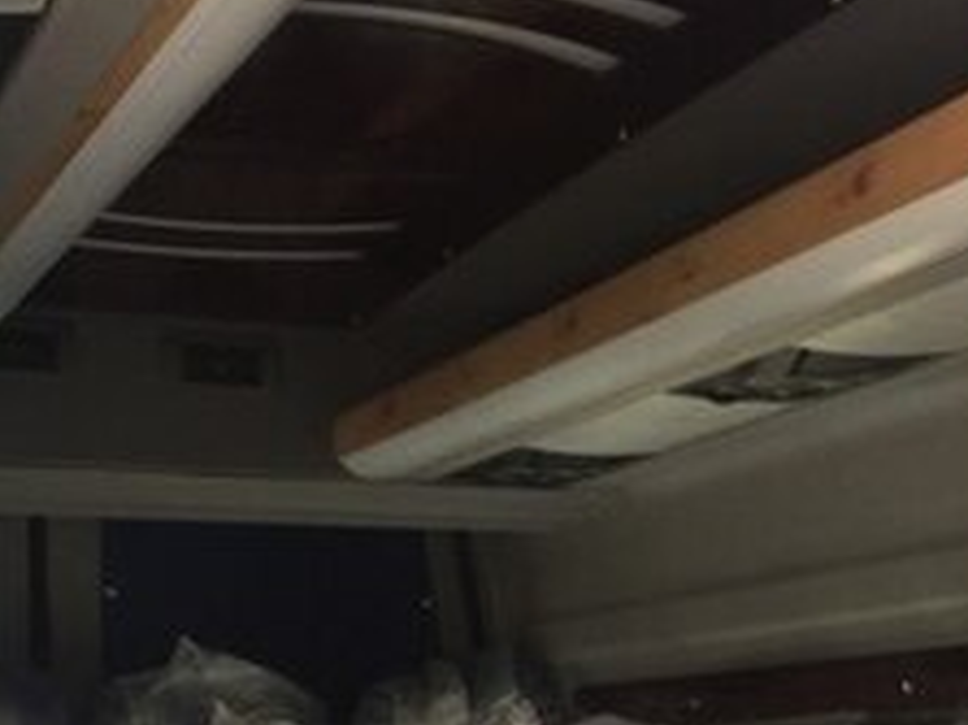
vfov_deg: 15.9
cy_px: 1040
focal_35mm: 86
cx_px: 729
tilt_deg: -5.0
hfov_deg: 22.6
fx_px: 2404
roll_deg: +1.5
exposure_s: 1/128
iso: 32
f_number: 2.2
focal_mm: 4.15
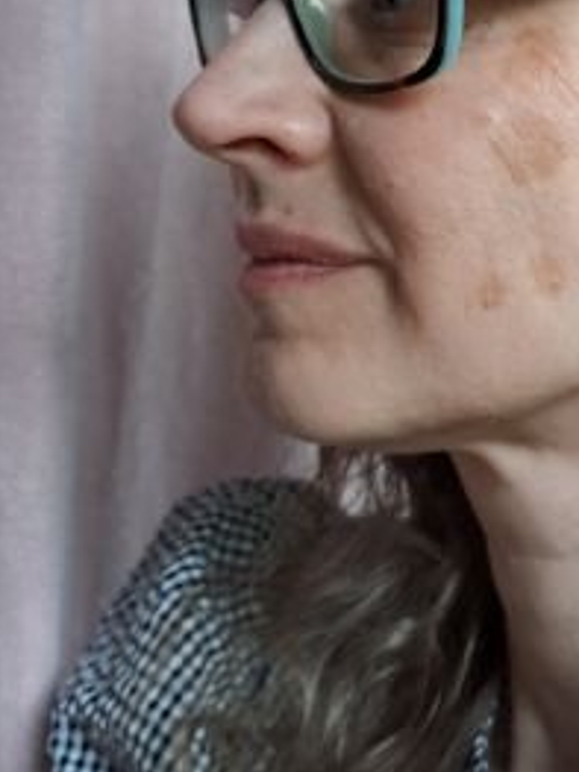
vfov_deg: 33.2
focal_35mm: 57
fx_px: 1272
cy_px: 200
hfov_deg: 25.1
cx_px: 491
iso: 200
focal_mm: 4.65
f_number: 1.8
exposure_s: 1/50
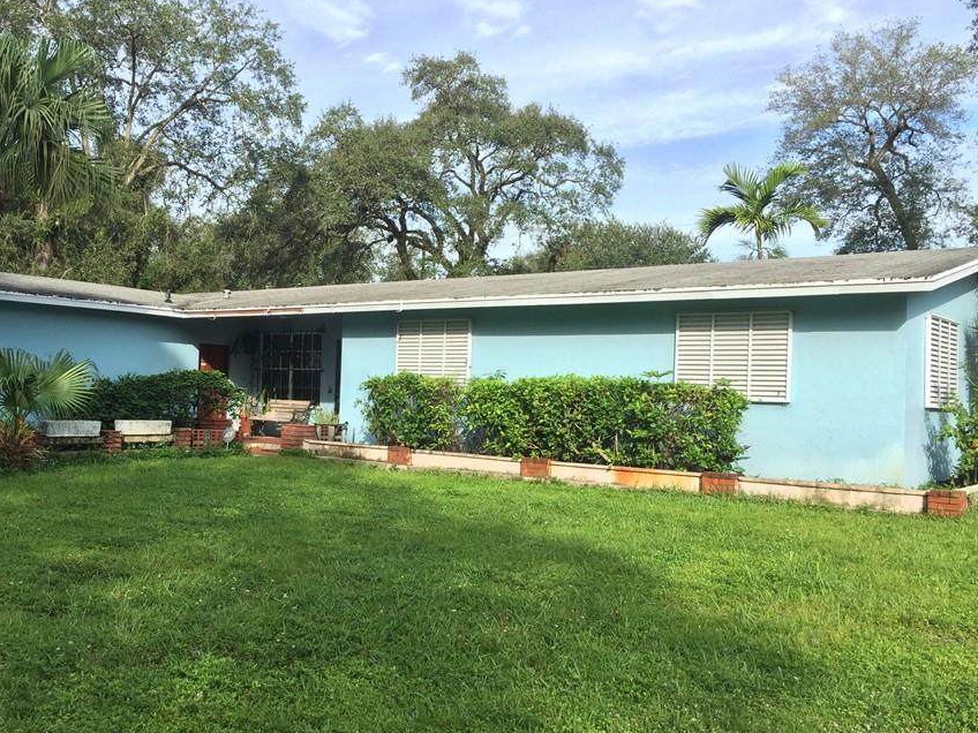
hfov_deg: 52.4
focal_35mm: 35
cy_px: 384
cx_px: 416
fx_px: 989
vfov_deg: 40.7
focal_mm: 4.15
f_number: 2.2
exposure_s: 1/920
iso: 32
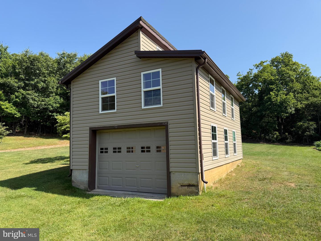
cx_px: 160
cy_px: 120
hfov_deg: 71.6
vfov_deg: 56.8
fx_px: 223
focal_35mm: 24
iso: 80
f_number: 1.78
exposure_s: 1/2445
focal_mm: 6.76
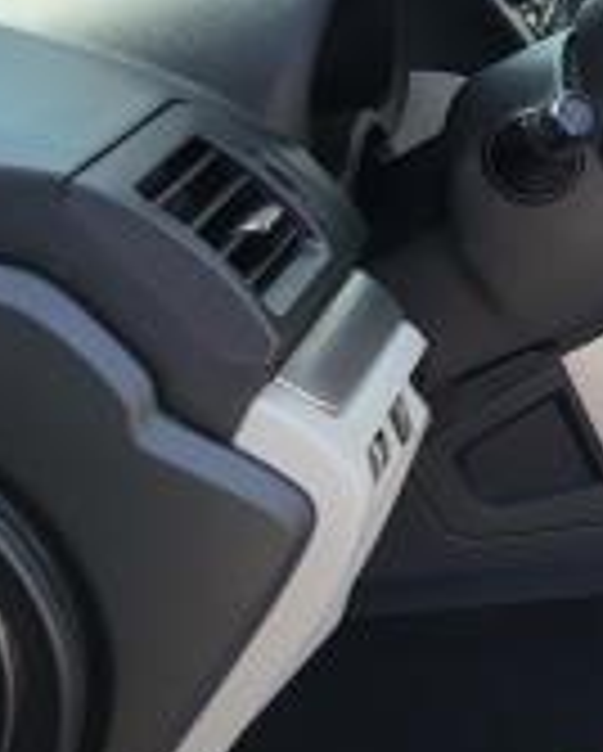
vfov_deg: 19.6
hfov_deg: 13.3
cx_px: 1274
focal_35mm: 97
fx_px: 2160
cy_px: 207
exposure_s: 1/588
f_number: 1.8
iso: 40
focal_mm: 5.4
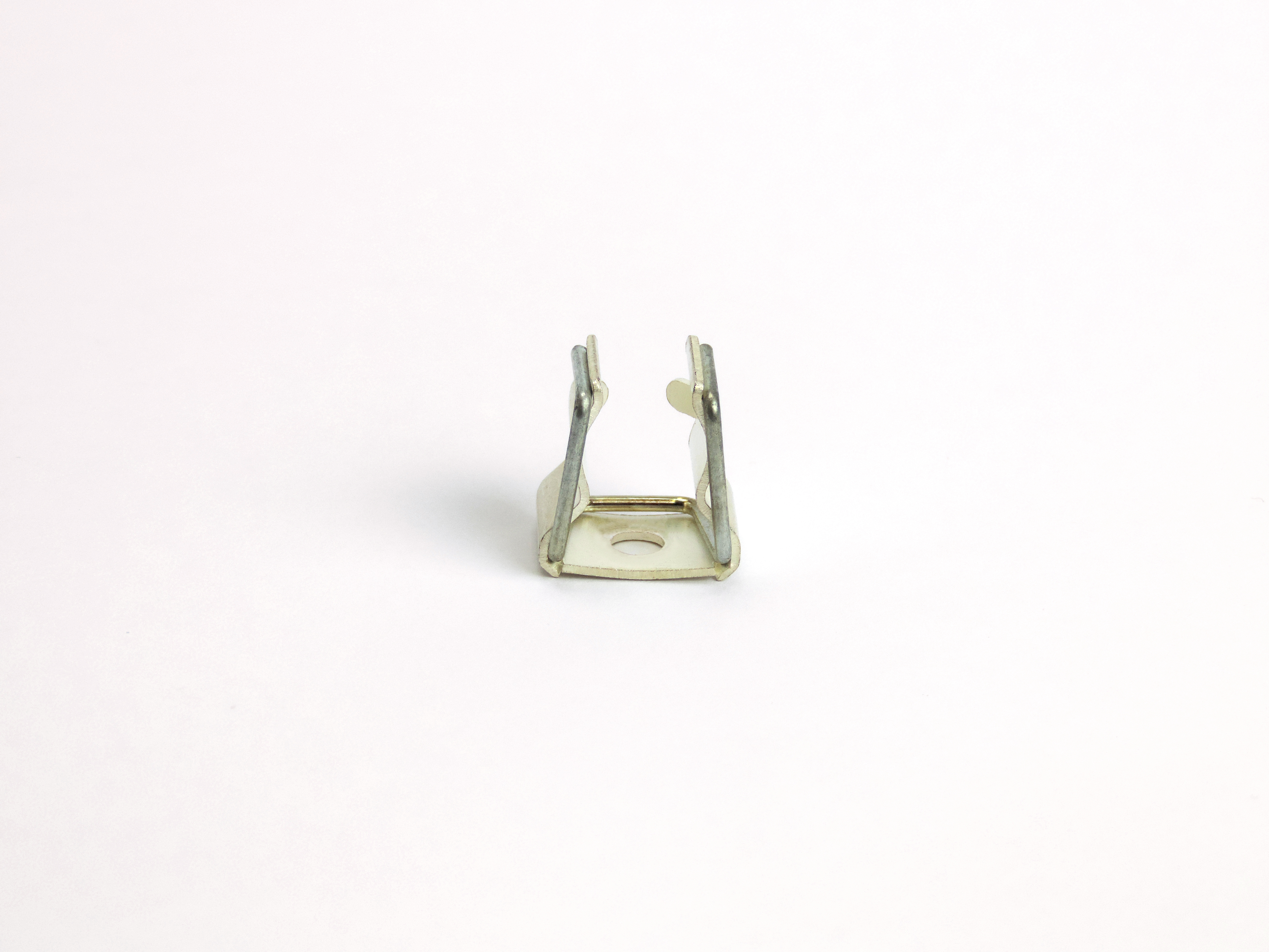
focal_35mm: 105
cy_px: 476
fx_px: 3849
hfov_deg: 18.7
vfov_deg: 14.1
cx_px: 634
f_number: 4.2
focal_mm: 18.7
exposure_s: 1/100
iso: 90
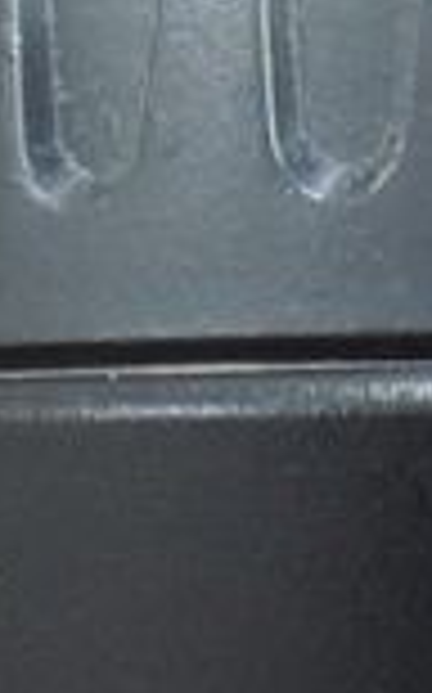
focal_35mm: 232
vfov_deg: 8.6
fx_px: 4378
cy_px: 1354
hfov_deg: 5.6
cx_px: 670
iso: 400
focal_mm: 5
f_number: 2.8
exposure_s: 1/30
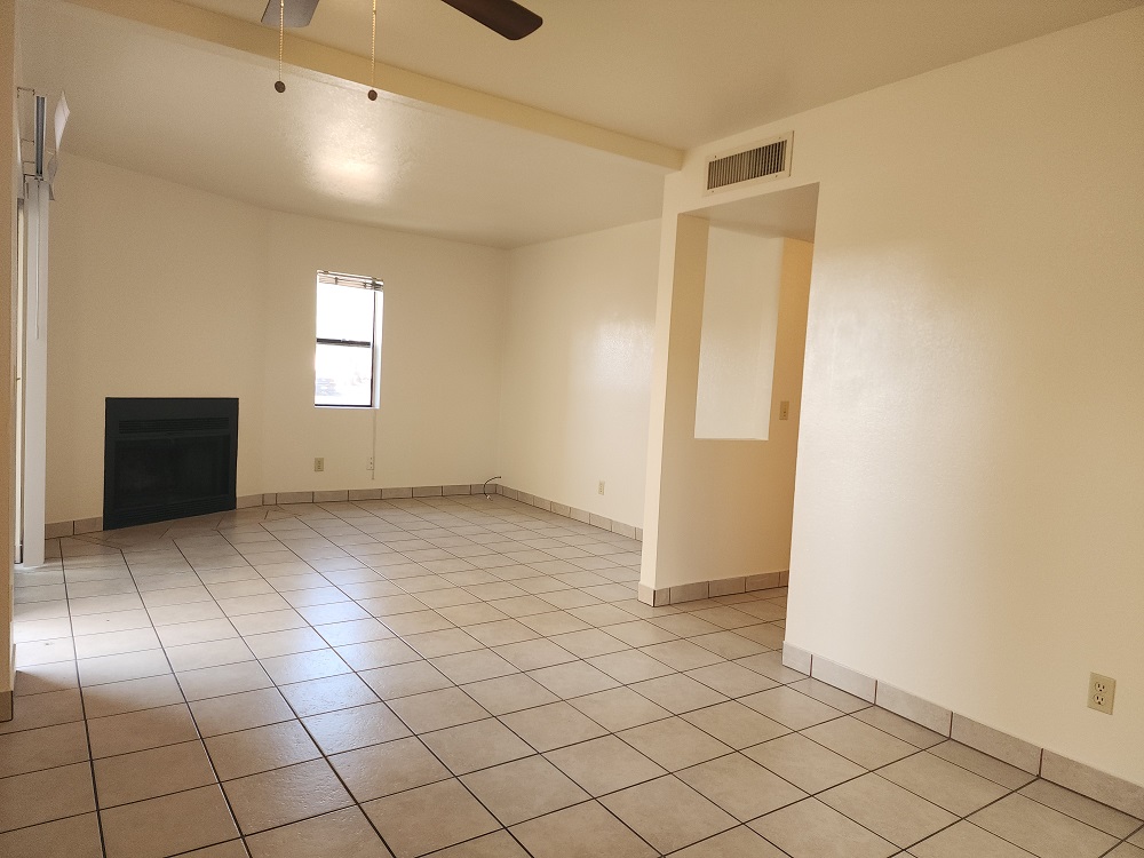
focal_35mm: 23
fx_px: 760
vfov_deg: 58.9
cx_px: 572
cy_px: 429
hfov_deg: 73.9
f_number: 1.8
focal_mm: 6.4
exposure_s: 1/60
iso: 100
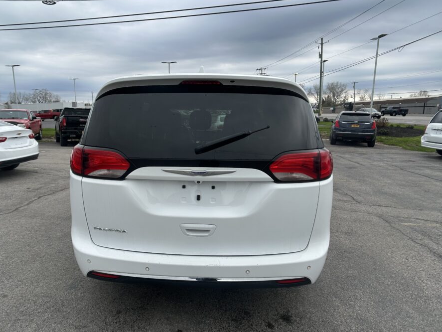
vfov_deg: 46.8
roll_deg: +0.4
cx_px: 188
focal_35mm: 30
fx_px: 383
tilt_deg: -10.6
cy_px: 160
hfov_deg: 59.7
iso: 50
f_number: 1.5
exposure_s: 1/2299
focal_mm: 5.7
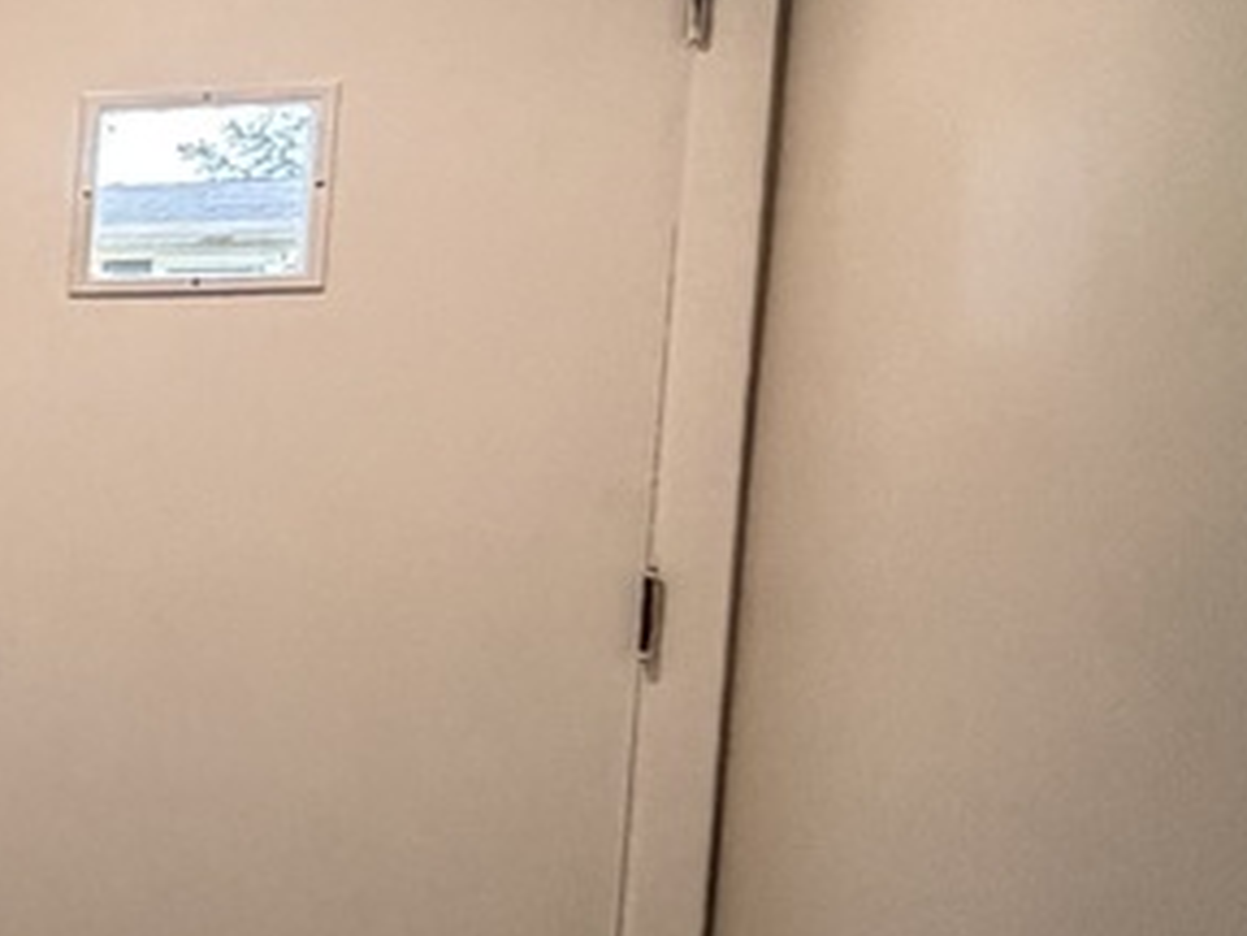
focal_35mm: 70
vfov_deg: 20.9
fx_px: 2522
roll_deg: -0.6
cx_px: -1771
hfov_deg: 15.0
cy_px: 646
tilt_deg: -2.8
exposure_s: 1/120
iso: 320
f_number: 2.2
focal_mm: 2.22
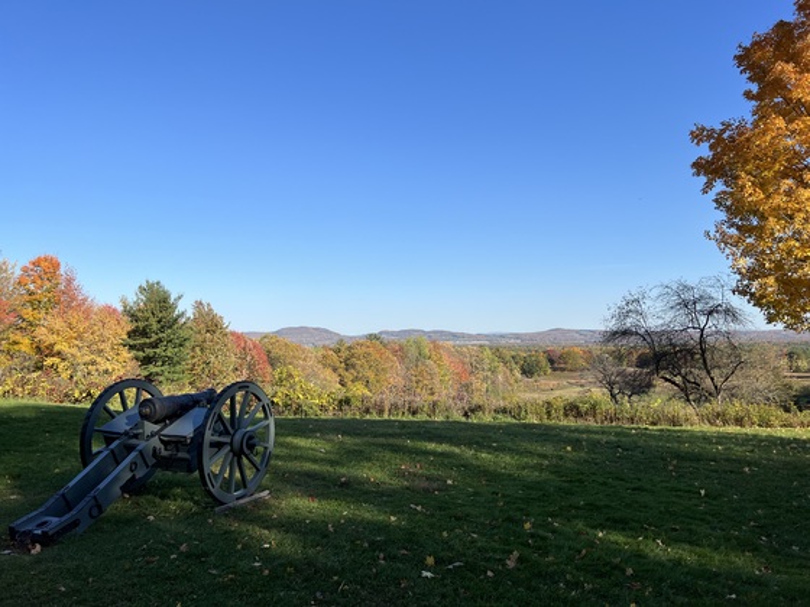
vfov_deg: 53.1
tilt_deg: +4.6
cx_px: 405
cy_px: 304
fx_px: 608
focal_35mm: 26
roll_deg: +1.1
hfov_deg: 67.3
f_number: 1.5
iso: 50
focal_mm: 5.7
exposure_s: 1/4115
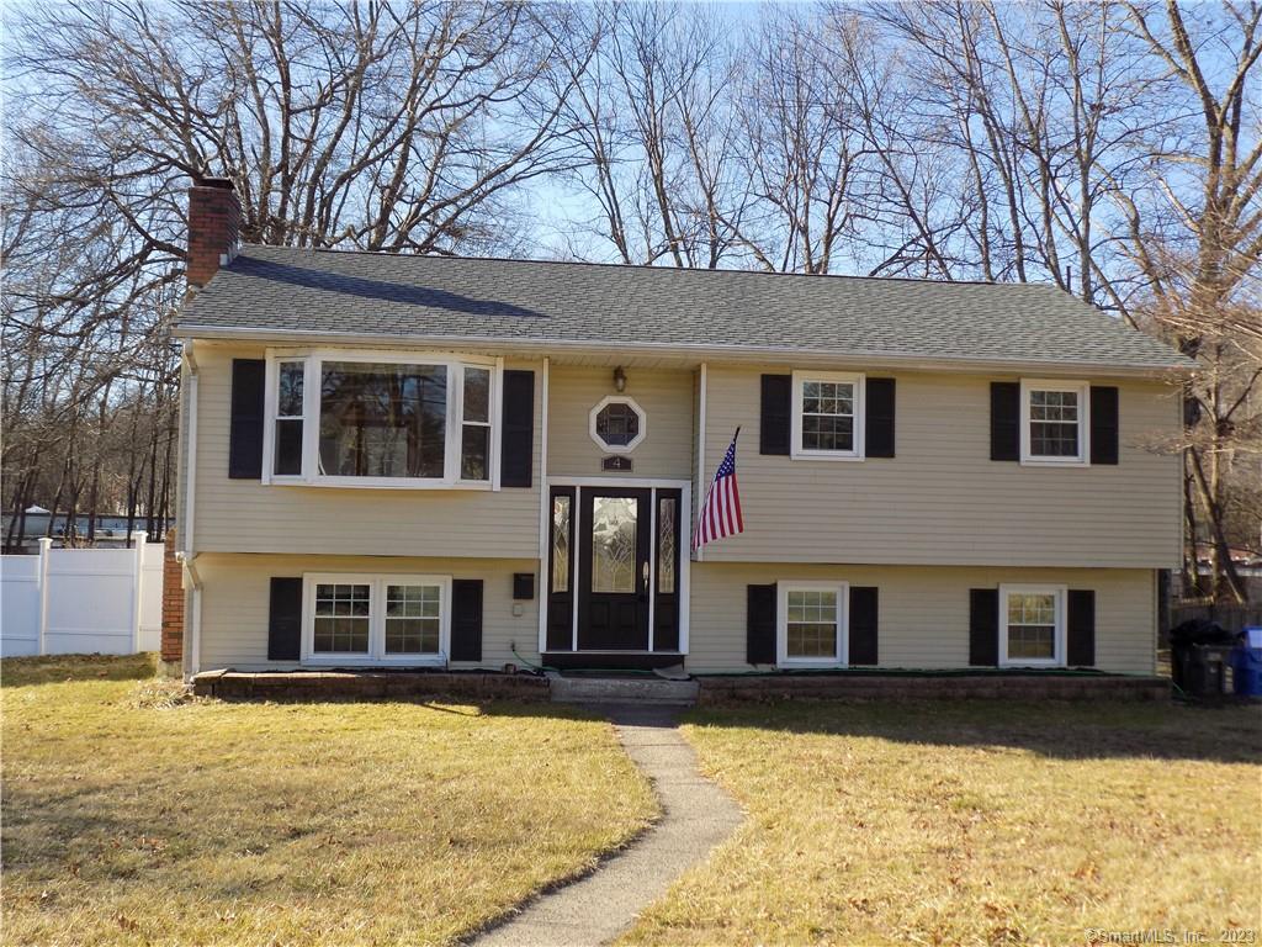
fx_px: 1240
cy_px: 474
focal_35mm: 34
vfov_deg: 41.8
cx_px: 631
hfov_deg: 54.0
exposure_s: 1/250
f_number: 3.4
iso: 80
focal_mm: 6.1
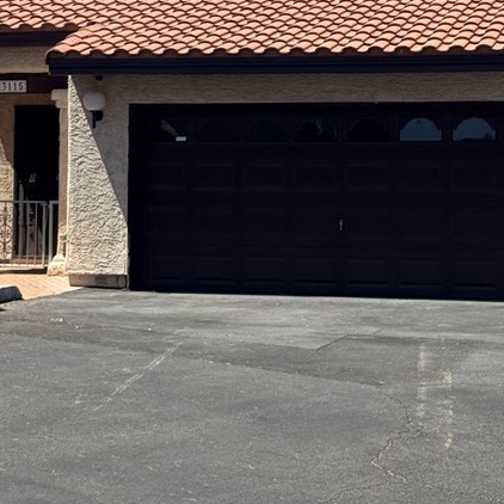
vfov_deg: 16.7
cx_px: 276
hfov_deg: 16.9
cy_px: 62
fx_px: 1697
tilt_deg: +4.0
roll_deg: +0.1
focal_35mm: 103
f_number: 1.78
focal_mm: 6.76
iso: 64
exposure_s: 1/4608
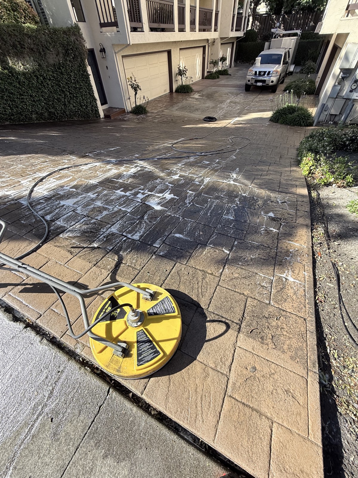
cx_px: 179
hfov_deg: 85.7
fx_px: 193
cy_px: 239
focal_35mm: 14
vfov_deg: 102.1
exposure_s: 1/602
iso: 64
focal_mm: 2.22
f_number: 2.2
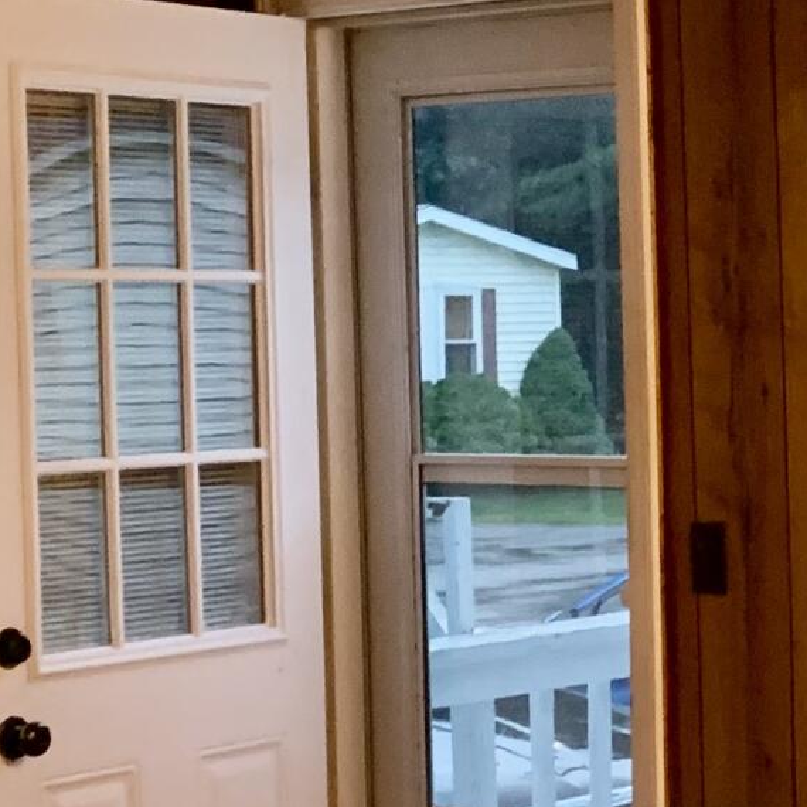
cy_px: 412
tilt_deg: -2.1
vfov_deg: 14.4
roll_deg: +0.6
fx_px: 3191
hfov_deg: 13.4
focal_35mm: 121
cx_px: 1281
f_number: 1.8
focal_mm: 4.25
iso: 400
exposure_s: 1/40
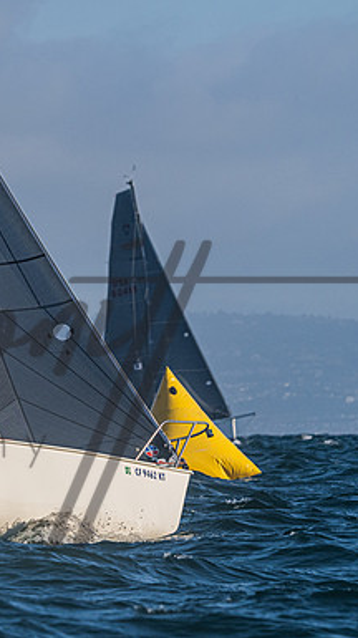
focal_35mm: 425
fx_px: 7186
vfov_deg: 5.1
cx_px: -34
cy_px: 333
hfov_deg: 2.9
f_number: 6.3
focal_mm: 210
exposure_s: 1/3200
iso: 400
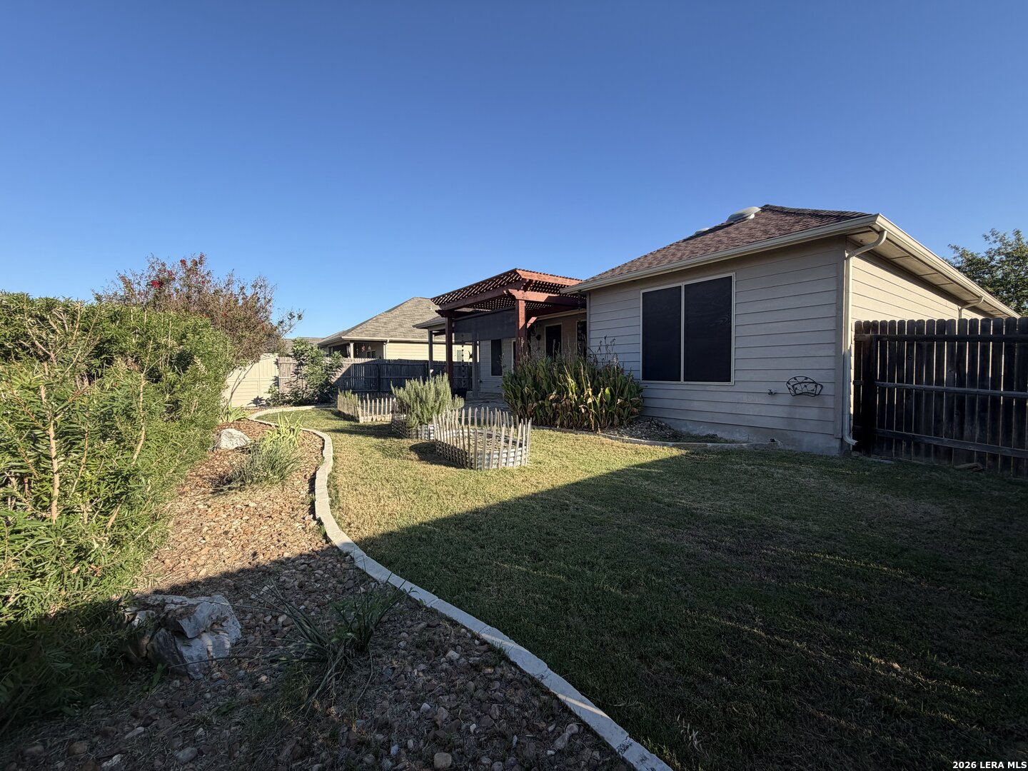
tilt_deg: -2.3
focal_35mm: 14
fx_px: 416
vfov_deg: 85.7
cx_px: 514
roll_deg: +0.8
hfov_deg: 102.1
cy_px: 386
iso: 40
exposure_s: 1/760
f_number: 2.2
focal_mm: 2.22
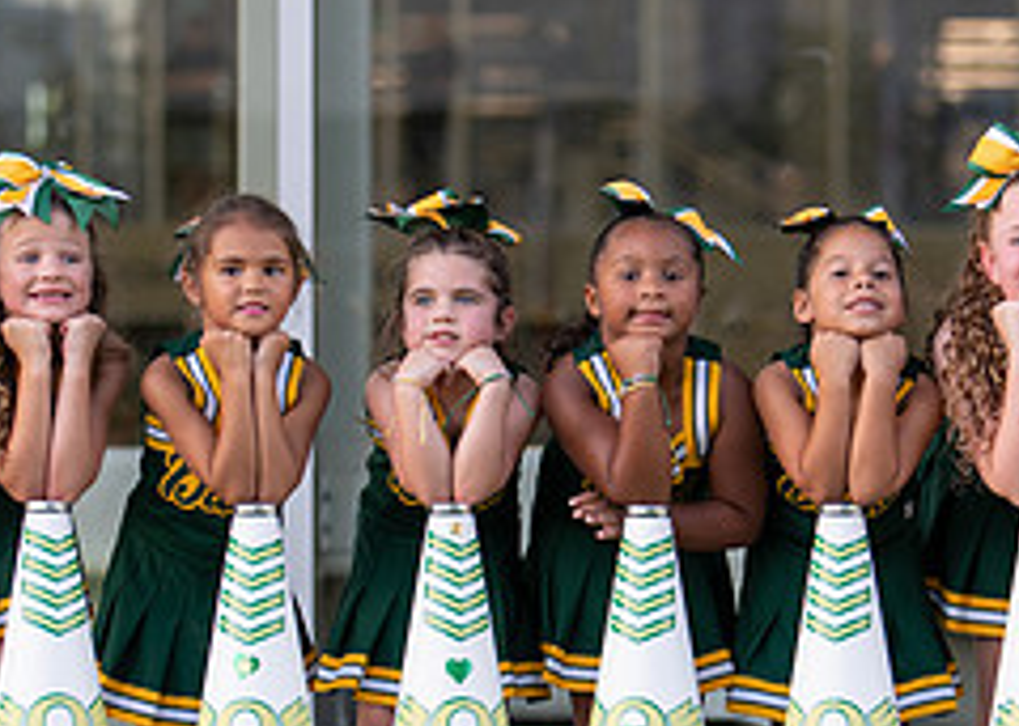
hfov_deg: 9.9
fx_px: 5870
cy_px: 571
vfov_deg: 7.1
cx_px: 731
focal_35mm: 203
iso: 125
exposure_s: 1/500
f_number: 1.2
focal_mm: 50
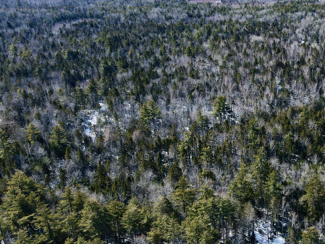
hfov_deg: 42.4
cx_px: 268
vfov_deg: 34.3
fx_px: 394
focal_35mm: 42
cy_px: 114
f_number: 2.8
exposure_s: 1/640
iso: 100
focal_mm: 4.5
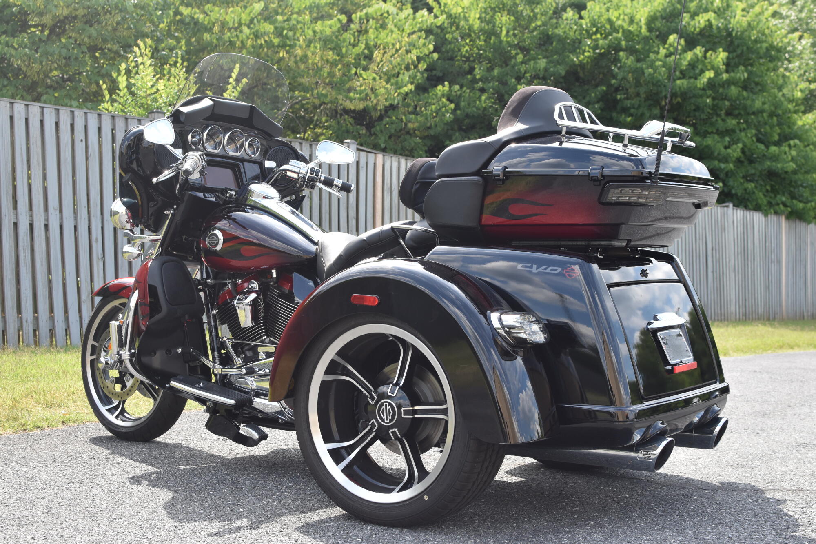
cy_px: 272
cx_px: 408
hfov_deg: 37.9
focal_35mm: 52
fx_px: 1190
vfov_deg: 25.7
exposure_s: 1/500
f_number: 6.3
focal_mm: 35
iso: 400
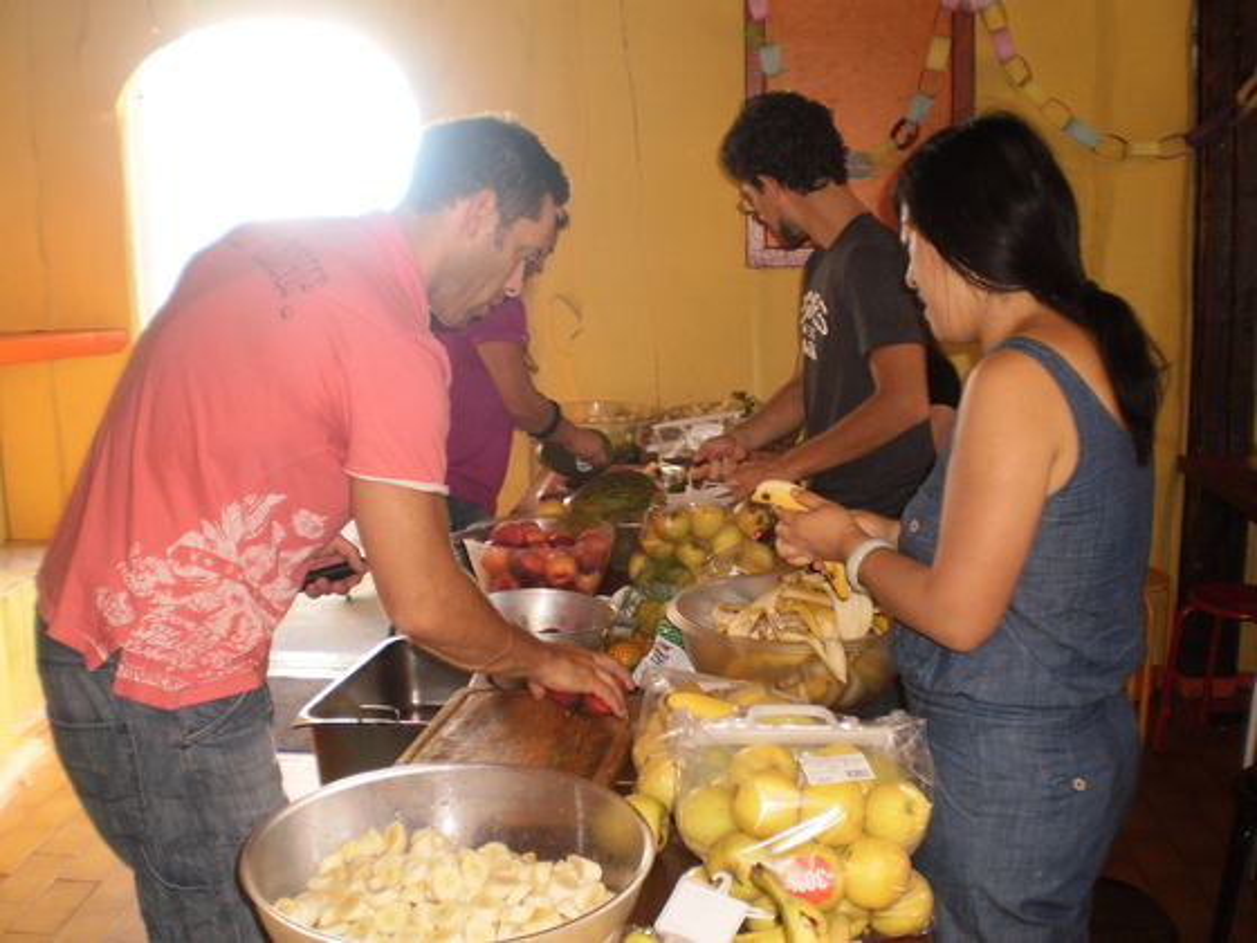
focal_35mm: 36
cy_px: 472
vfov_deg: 39.7
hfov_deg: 51.4
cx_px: 628
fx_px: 1307
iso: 125
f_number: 3.1
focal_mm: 6.3
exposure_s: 1/30
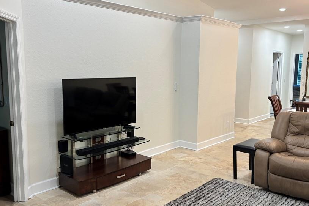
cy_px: 103
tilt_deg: -6.9
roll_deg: -0.9
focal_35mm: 34
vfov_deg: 38.9
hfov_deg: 55.8
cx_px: 151
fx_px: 292
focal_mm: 5.96
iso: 100
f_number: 1.6
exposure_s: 1/60
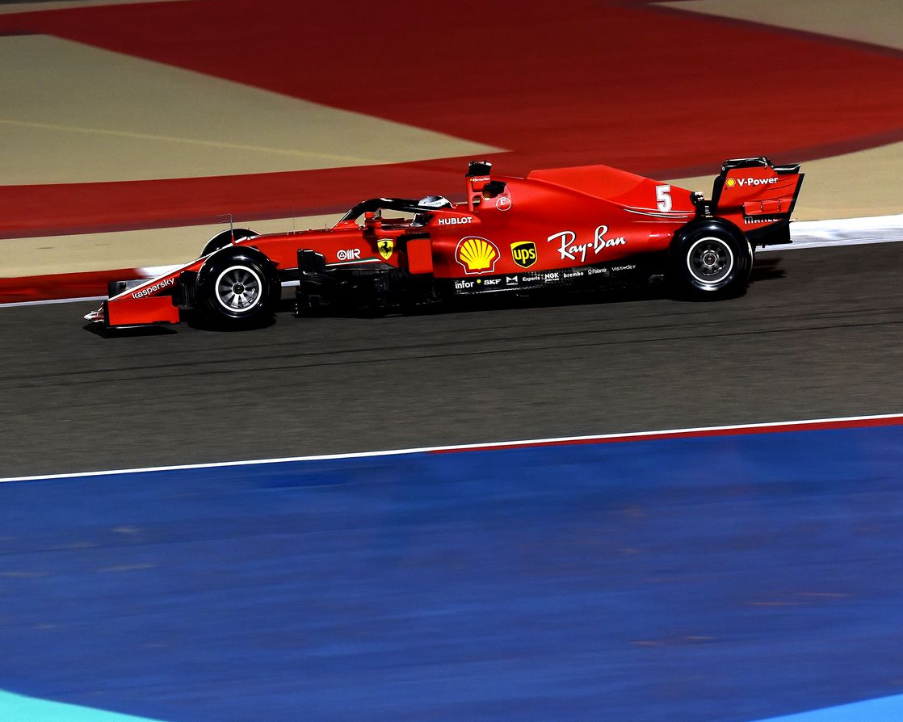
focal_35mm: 441
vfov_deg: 3.5
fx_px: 11784
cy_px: 360
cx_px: 473
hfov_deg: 4.4
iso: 2000
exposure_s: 1/400
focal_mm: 390
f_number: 7.1
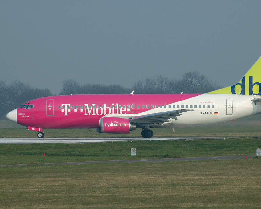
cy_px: 104
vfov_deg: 4.0
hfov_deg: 5.0
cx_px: 151
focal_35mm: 390
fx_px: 3013
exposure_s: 1/1000
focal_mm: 230
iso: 200
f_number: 8
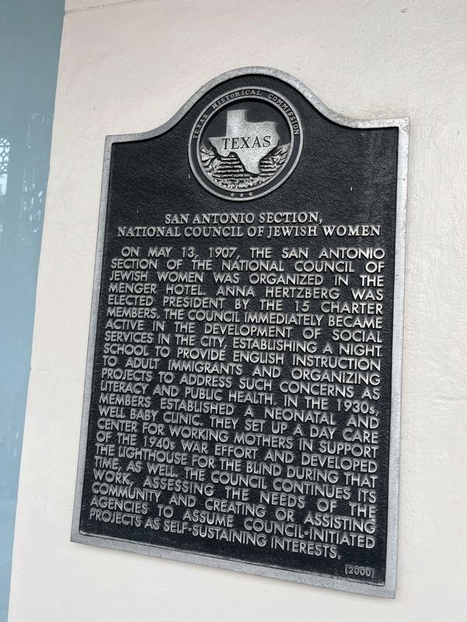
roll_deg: -3.7
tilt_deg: +11.4
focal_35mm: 26
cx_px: 234
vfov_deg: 67.3
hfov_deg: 53.1
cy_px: 311
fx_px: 468
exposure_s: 1/121
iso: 40
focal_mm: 5.1
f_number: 1.6
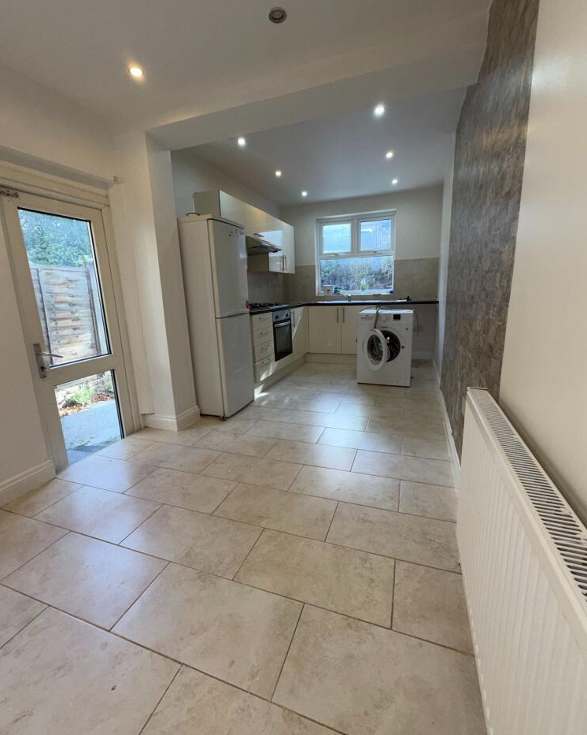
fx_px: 326
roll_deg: +1.2
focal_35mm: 15
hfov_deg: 84.0
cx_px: 297
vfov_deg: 96.8
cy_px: 359
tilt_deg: -11.6
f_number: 2.2
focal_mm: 2.22
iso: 80
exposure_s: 1/100
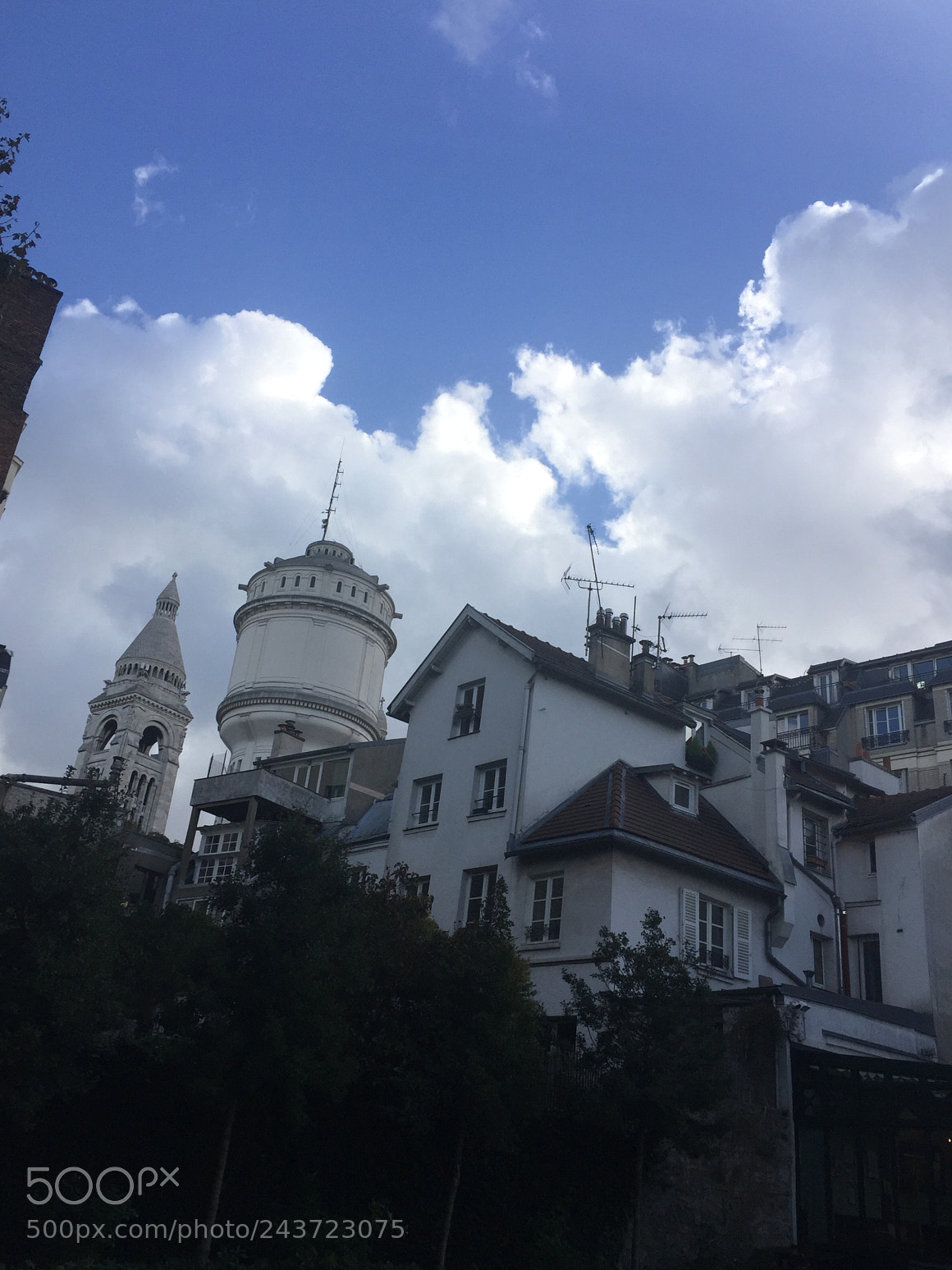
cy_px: 637
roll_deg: -8.2
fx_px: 1100
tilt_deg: +25.5
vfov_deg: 60.0
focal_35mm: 30
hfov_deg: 46.8
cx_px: 468
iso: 32
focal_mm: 4.15
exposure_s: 1/2326
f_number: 2.2
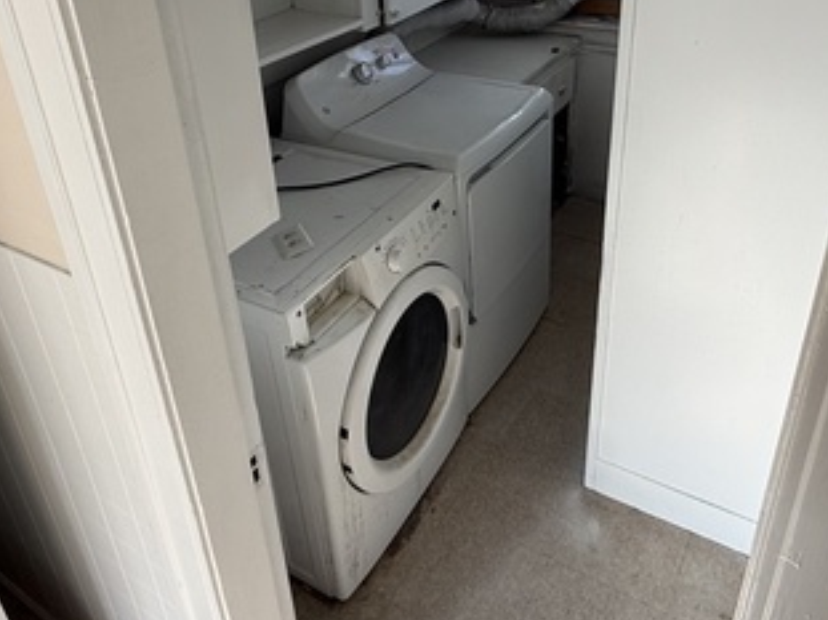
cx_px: 433
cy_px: 149
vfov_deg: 45.0
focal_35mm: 30
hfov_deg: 60.0
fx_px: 717
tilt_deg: -24.9
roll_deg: +2.3
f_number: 2.2
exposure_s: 1/99
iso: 80
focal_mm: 2.22
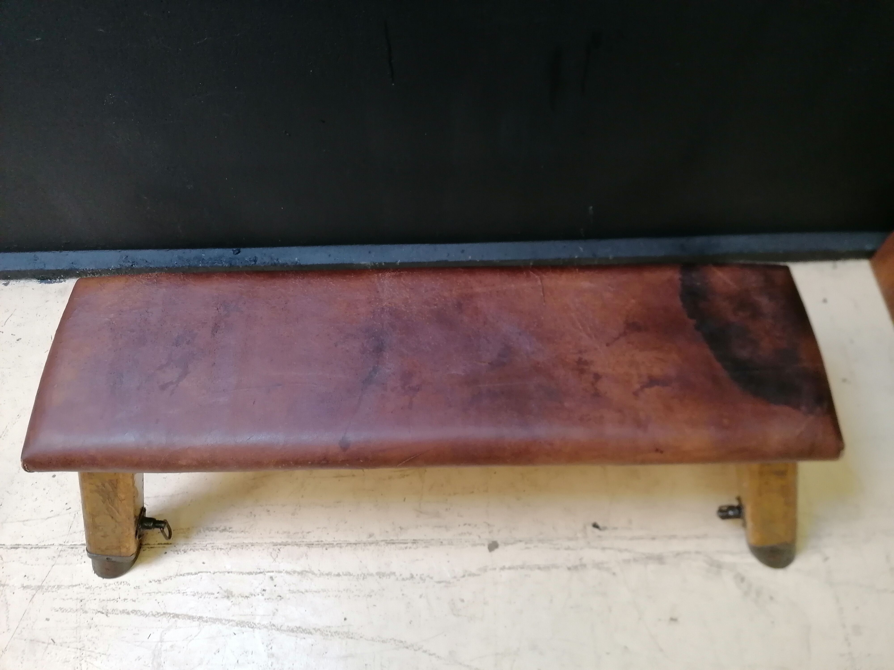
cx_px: 447
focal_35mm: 27
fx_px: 697
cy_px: 335
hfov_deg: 65.3
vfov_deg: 51.4
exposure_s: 1/33.3
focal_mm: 4.75
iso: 250
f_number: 1.8
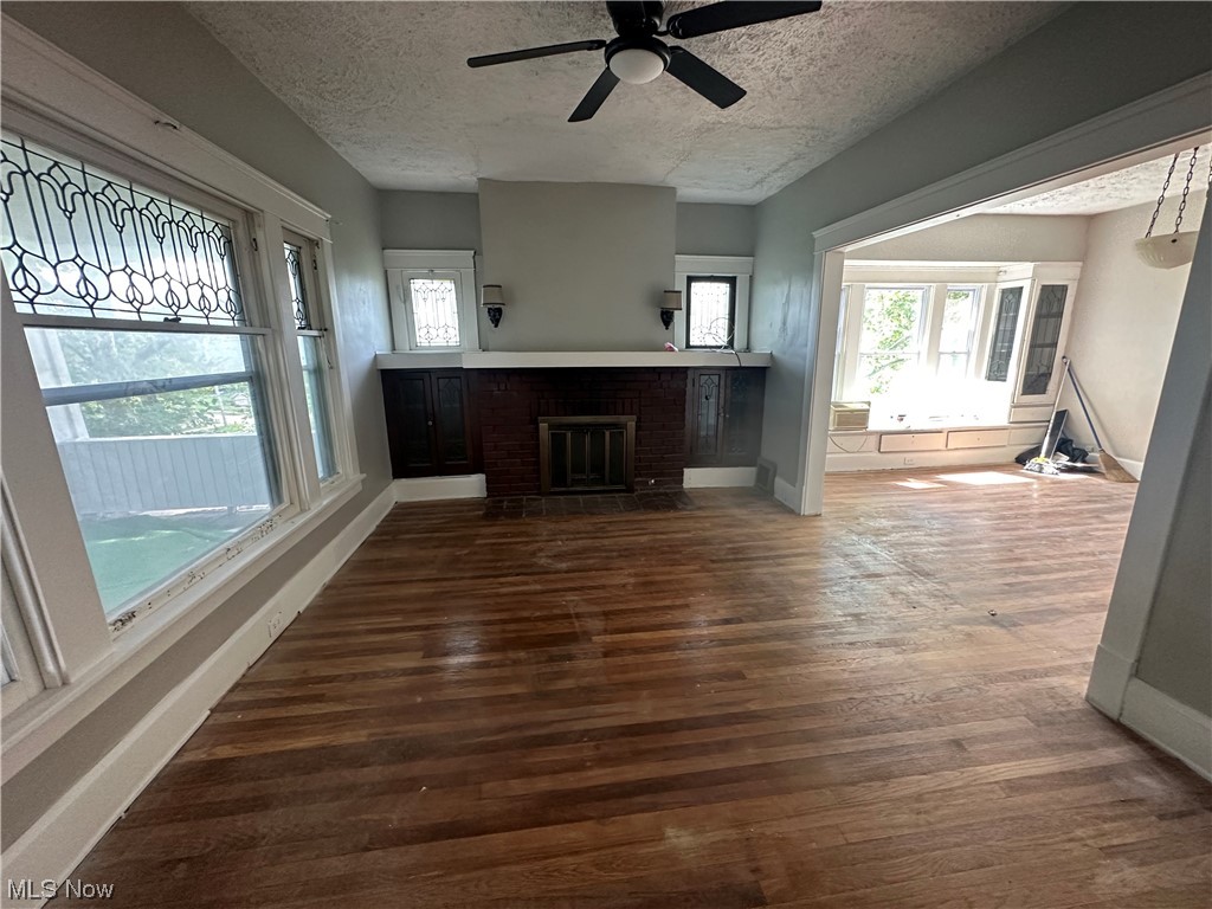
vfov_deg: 85.7
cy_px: 454
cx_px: 606
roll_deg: +0.7
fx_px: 490
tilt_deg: -13.2
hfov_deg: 102.1
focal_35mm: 14
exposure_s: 1/60
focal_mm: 2.22
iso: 320
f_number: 2.2
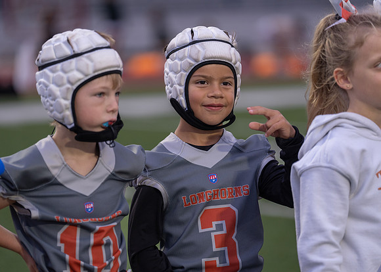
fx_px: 1984
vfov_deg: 7.8
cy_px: 136
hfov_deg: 11.0
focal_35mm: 183
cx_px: 190
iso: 500
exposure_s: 1/320
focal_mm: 175
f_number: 2.8
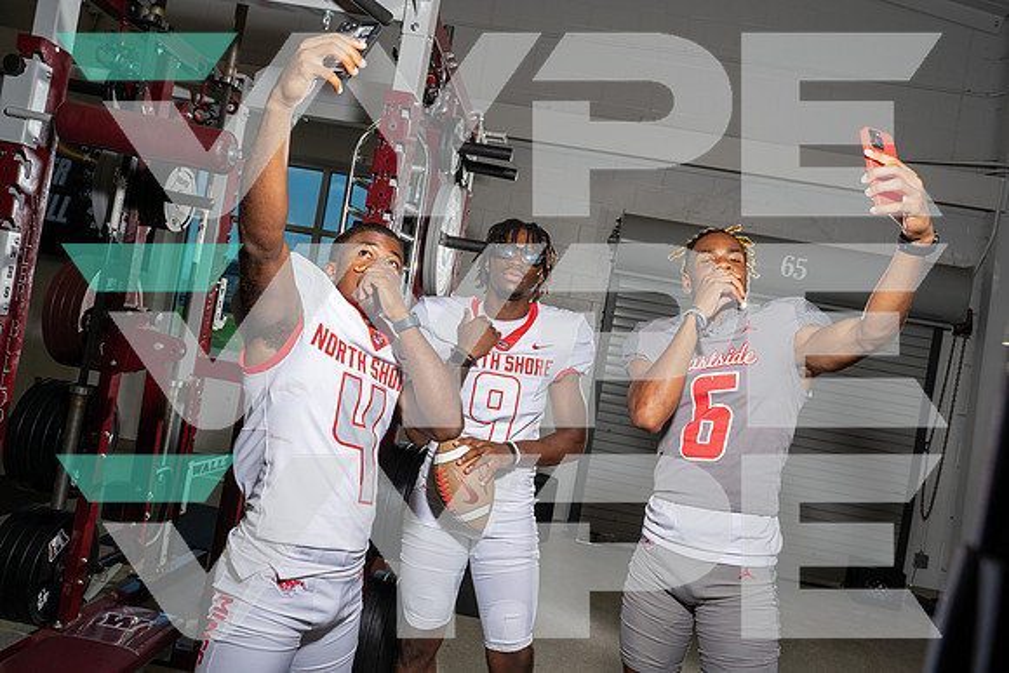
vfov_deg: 45.0
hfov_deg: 63.6
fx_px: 813
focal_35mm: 29
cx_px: 504
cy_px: 336
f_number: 8
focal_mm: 29
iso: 320
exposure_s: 1/250
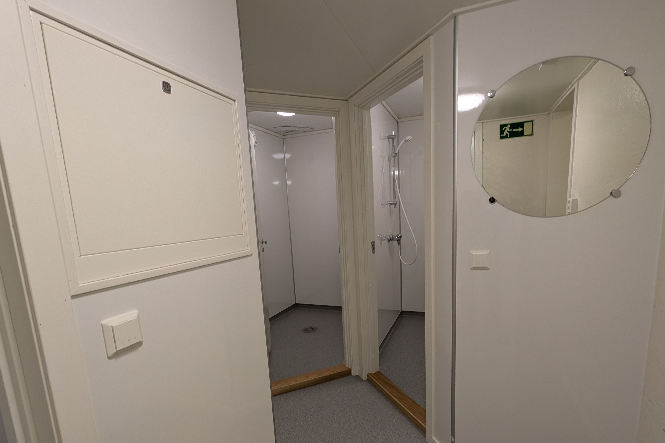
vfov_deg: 73.0
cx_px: 342
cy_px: 264
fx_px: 296
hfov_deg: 96.7
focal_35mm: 16
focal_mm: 1.95
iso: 56
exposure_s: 1/25
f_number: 2.2
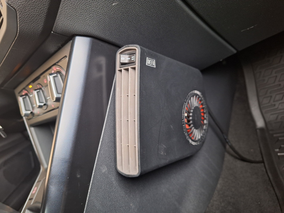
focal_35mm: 23
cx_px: 142
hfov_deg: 73.9
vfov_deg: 58.9
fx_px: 189
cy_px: 106
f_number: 1.8
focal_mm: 5.54
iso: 320
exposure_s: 1/25
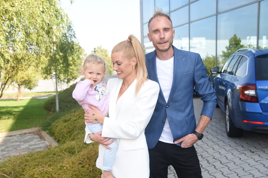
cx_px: 134
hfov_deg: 50.7
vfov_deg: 35.1
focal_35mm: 38
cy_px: 89
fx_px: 283
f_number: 5.6
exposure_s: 1/100
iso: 100
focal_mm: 38
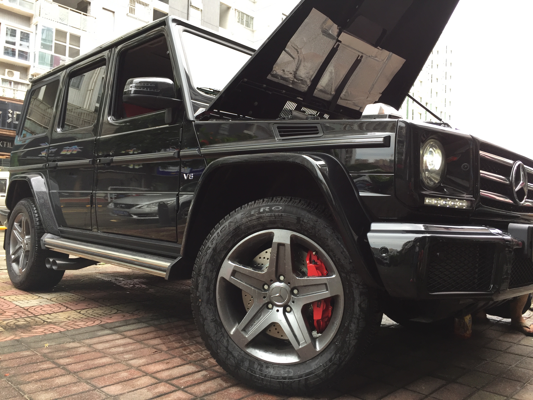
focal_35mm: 29
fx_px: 447
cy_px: 200
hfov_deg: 61.7
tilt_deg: +2.8
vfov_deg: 48.2
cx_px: 266
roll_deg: -3.7
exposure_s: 1/100
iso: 50
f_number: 2.2
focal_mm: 4.15
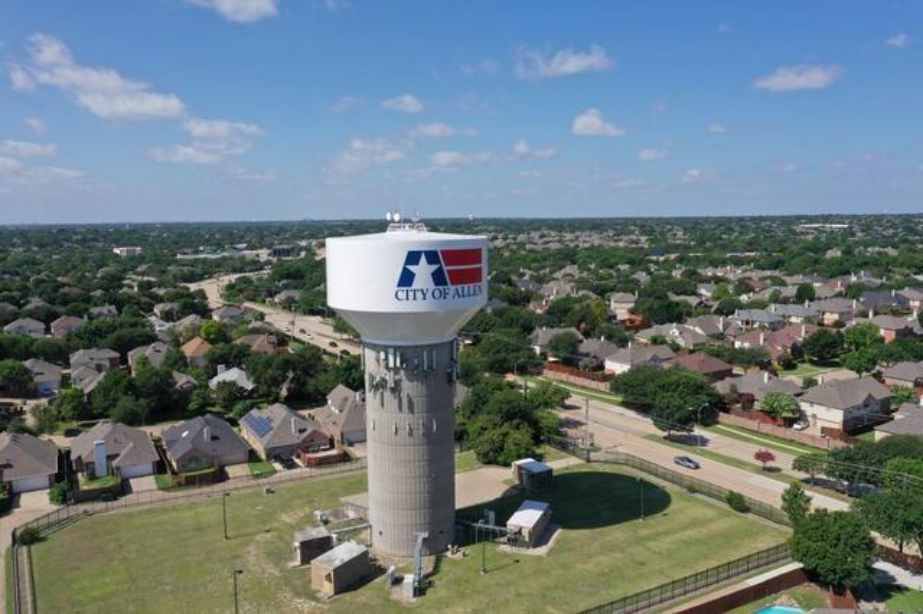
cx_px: 462
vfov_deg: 46.4
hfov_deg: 65.5
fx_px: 717
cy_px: 307
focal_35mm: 28
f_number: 7.1
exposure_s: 1/400
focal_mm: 10.26
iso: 100
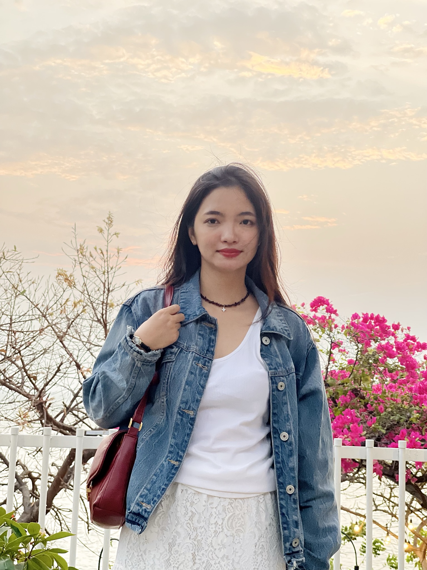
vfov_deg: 30.3
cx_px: 214
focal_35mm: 64
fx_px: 1053
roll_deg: -1.2
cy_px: 285
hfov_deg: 22.9
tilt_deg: +5.9
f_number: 2.2
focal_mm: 7.5
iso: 80
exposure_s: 1/99
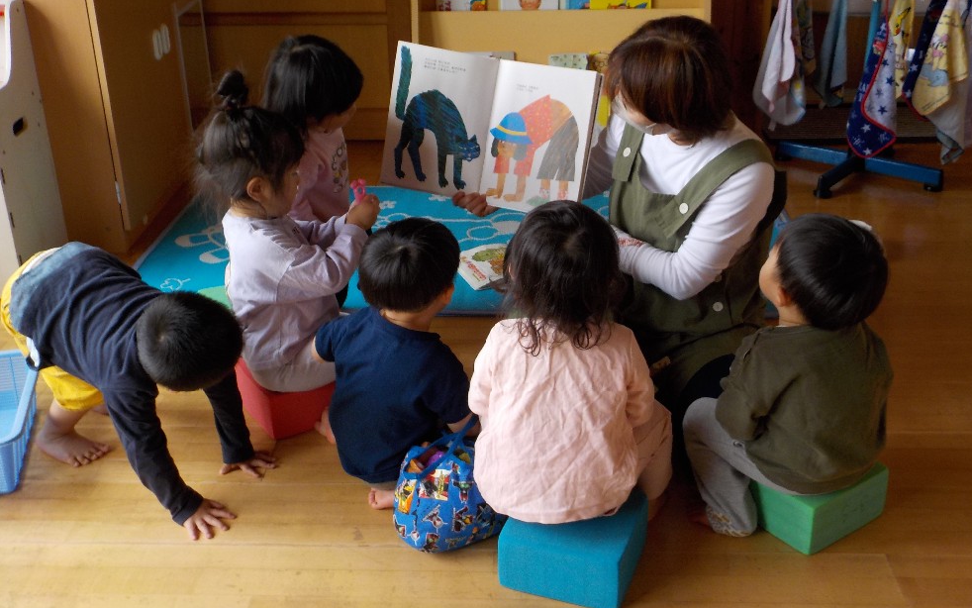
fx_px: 1086
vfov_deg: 31.2
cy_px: 275
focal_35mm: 41
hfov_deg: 48.2
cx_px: 494
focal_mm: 5.2
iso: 125
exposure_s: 1/80
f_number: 3.7
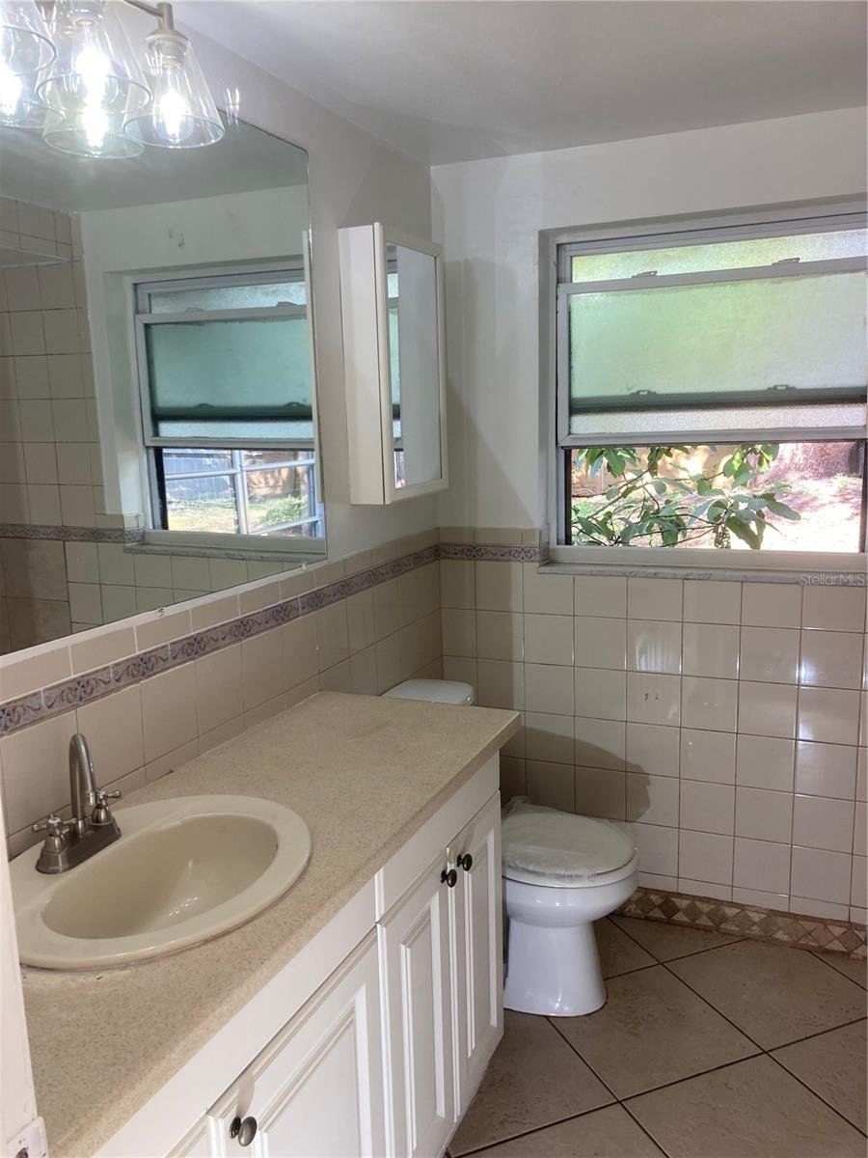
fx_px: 936
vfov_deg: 63.4
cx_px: 434
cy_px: 579
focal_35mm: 28
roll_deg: +1.9
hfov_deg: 49.7
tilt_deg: -10.0
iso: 50
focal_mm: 3.99
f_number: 1.8
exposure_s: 1/120
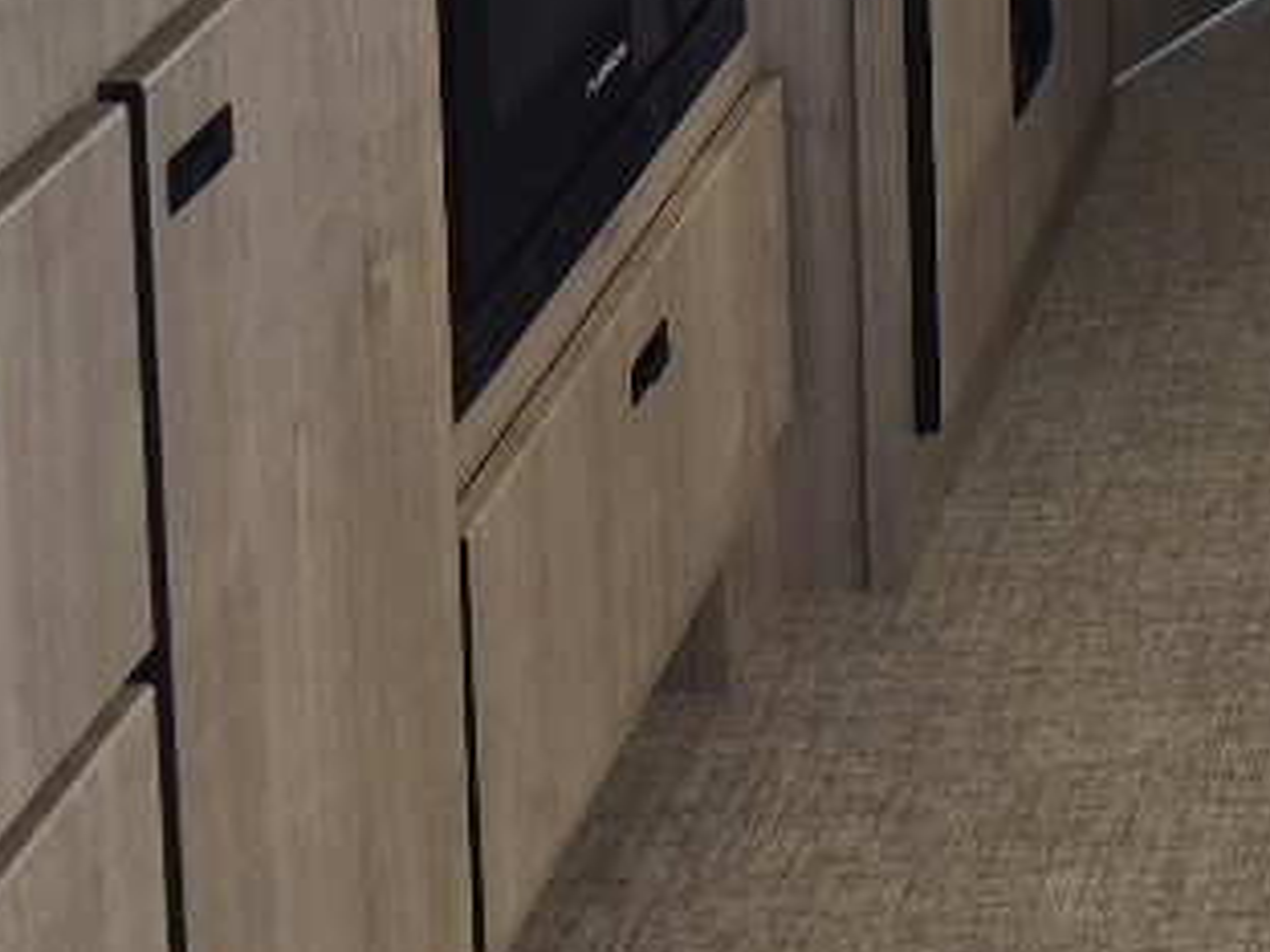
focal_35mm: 118
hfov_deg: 15.4
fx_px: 4329
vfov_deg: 11.6
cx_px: 1921
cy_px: -781
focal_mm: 5.4
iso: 160
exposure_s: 1/182
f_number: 1.8
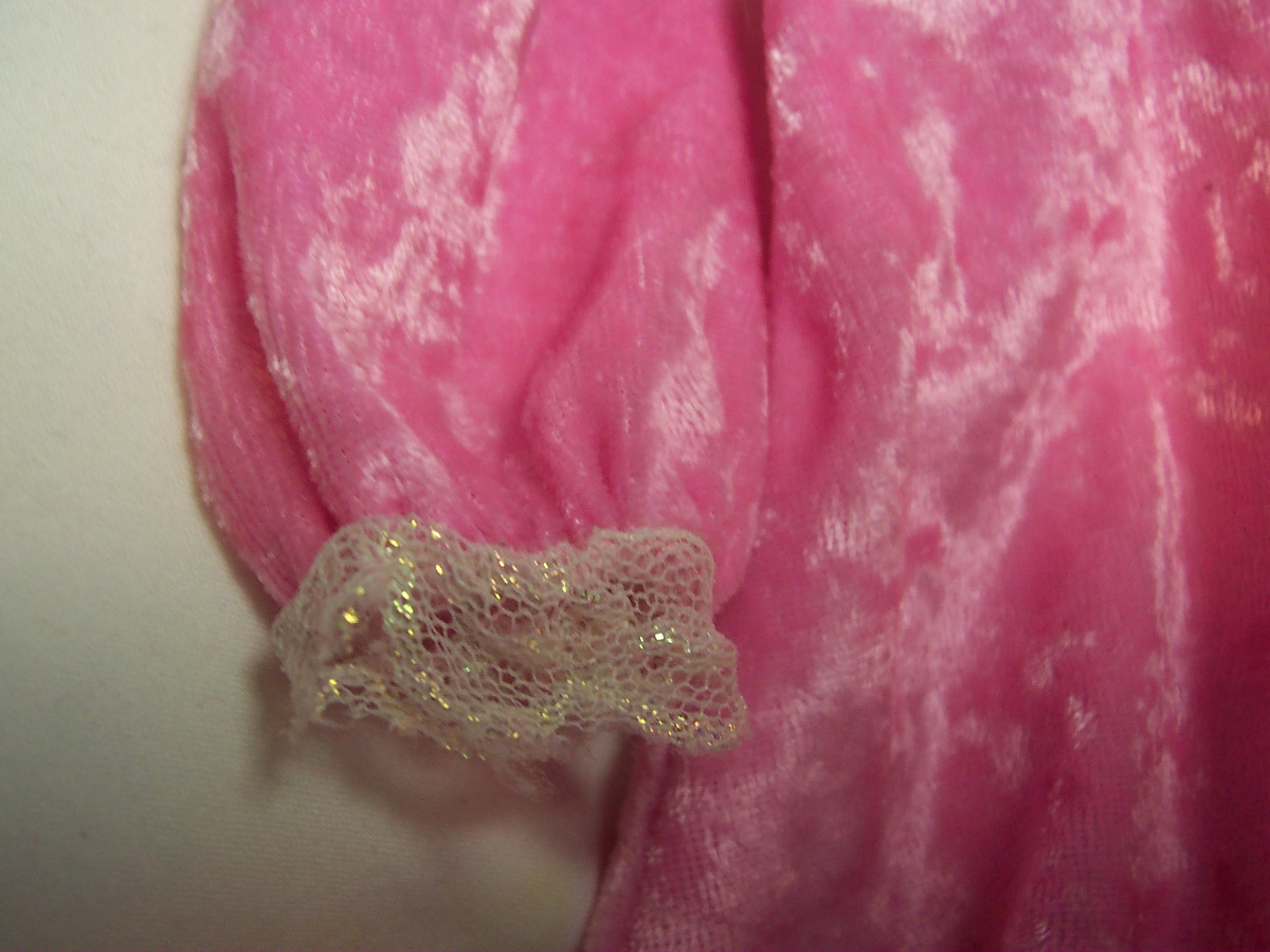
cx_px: 635
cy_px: 476
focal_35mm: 37
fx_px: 1357
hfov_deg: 50.1
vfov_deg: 38.7
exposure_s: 1/45
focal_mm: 5.6
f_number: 2.8
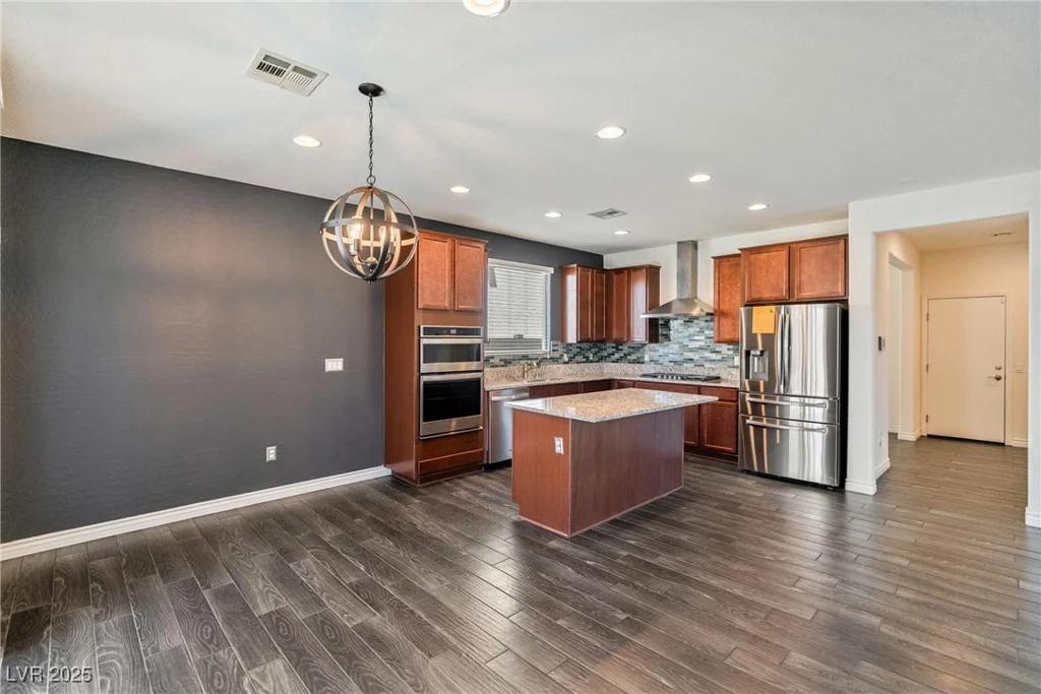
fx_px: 463
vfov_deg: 73.8
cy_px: 347
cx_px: 520
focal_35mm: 16
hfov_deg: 96.7
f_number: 2.8
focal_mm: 16
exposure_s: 1/1000
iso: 640
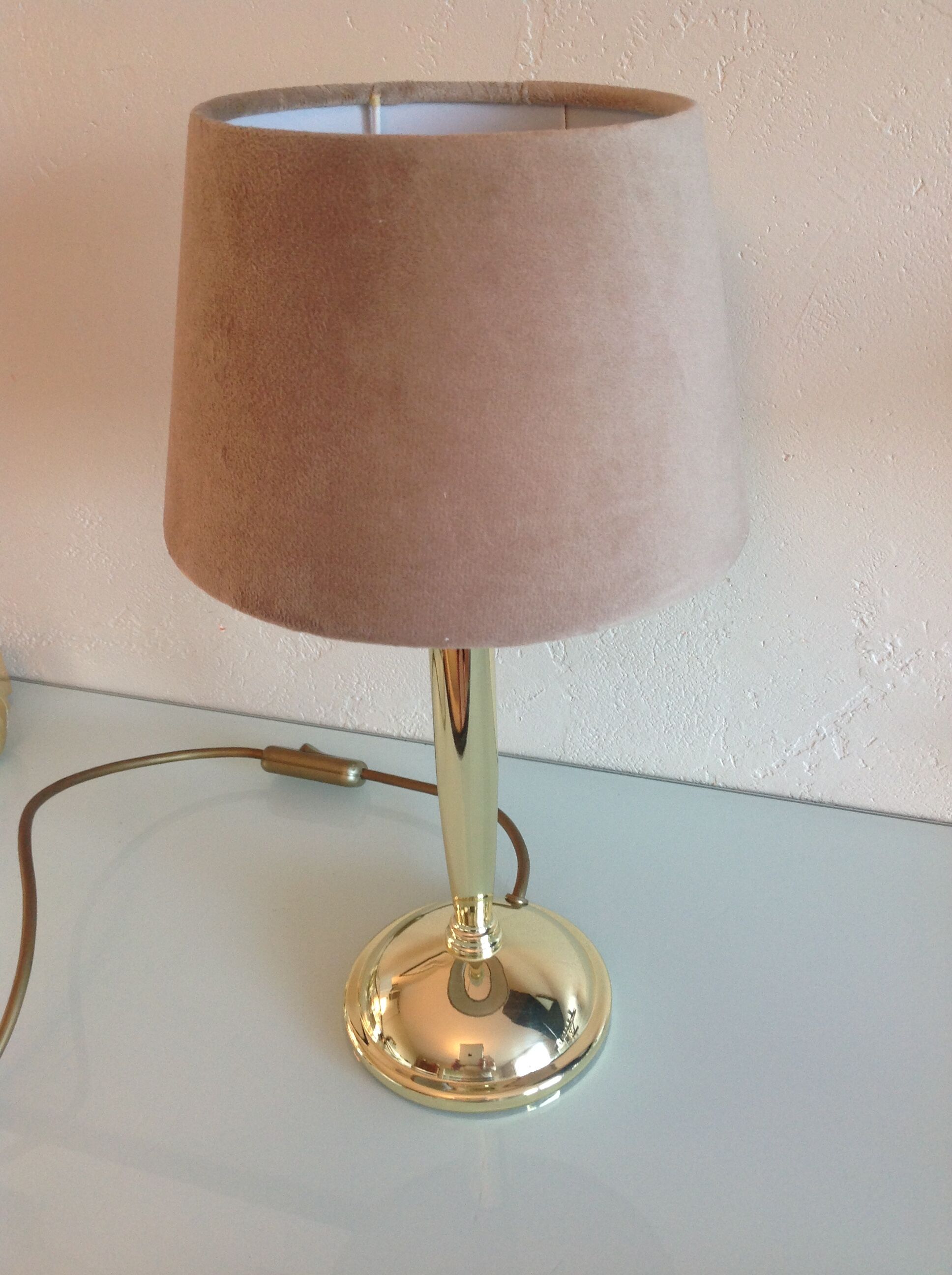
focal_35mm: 35
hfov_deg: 40.6
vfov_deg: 52.7
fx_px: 1287
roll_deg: +4.0
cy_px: 638
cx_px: 476
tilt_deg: -30.0
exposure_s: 1/15
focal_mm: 4.28
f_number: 2.4
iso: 80
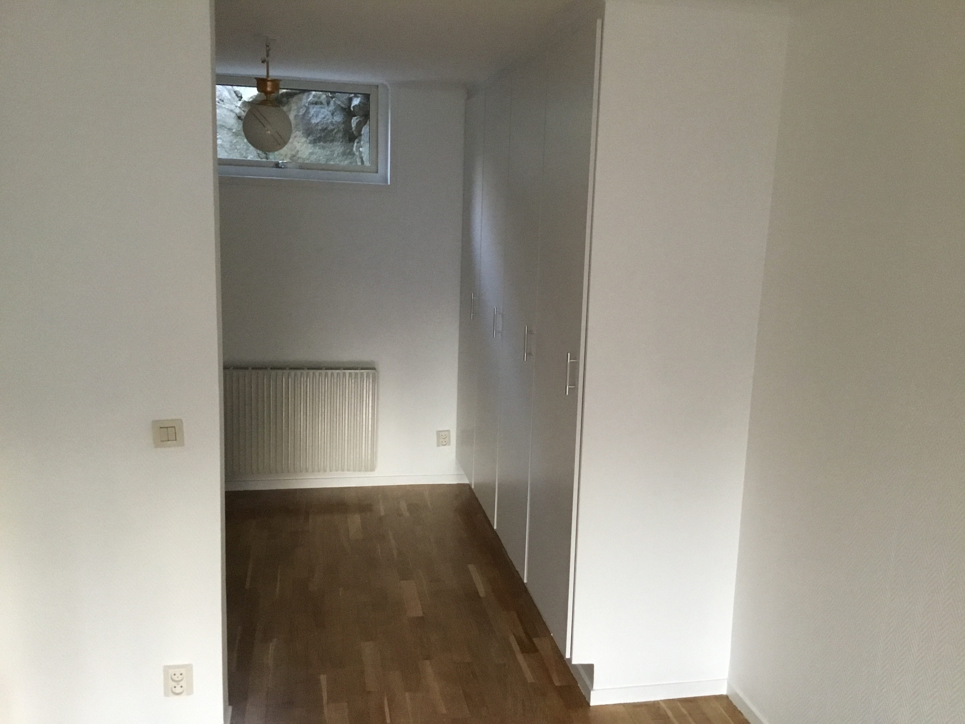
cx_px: 482
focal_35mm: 31
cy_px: 362
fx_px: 864
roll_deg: -1.6
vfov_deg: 45.4
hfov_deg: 58.4
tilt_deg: -10.4
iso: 200
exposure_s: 1/17
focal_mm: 3.3
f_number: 2.4
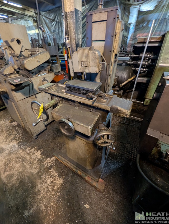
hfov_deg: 90.0
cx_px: 80
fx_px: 84
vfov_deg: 105.9
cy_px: 103
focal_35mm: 13
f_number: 1.7
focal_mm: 2.02
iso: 103
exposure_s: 1/30
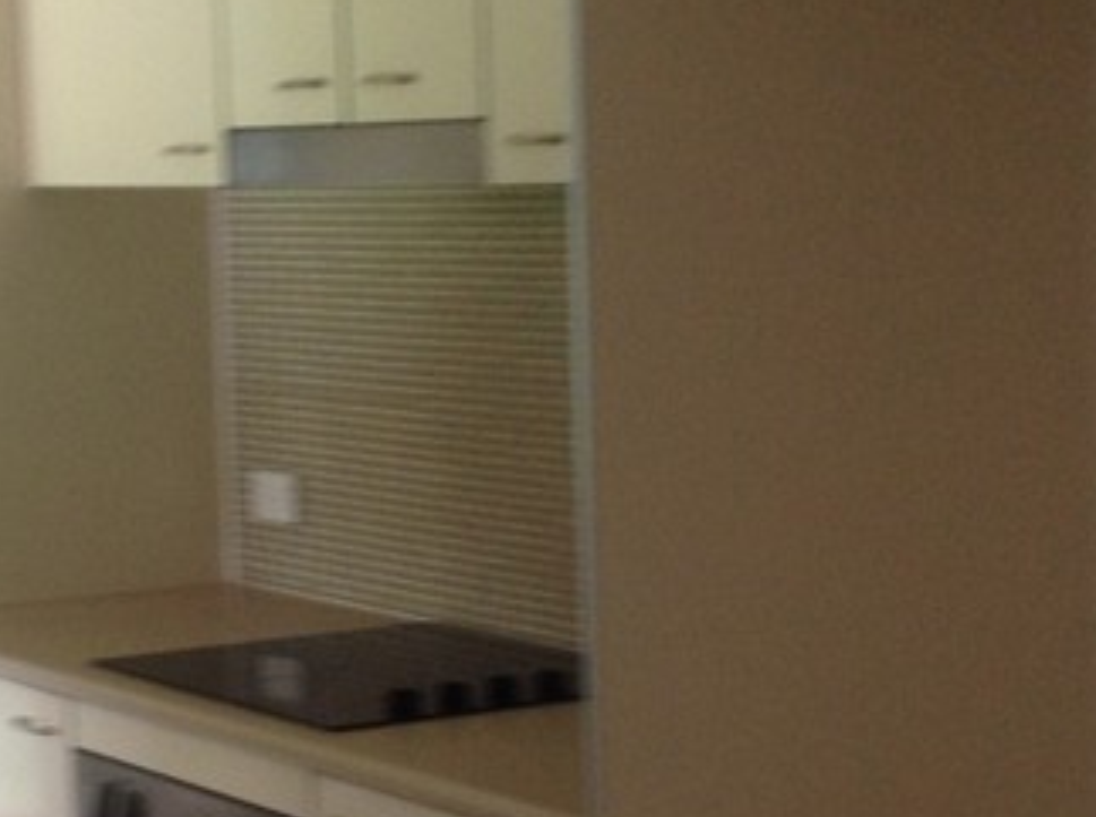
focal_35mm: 111
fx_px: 3508
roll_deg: +3.4
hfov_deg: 17.6
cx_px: 190
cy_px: 517
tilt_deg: -3.3
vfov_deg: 13.3
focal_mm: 4.28
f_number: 2.4
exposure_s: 1/15
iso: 64
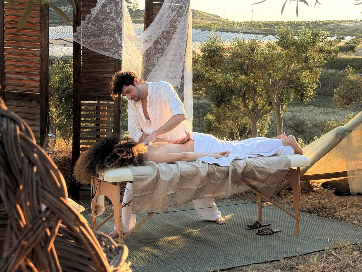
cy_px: 136
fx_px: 502
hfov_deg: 39.6
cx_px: 181
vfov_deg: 30.3
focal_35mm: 48
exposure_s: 1/1149
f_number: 1.78
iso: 100
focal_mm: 6.76
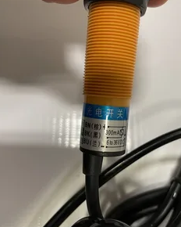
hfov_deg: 41.9
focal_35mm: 35
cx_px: 114
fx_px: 234
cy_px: 112
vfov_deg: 51.5
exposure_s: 1/60
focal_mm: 4.2
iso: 125
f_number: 1.6
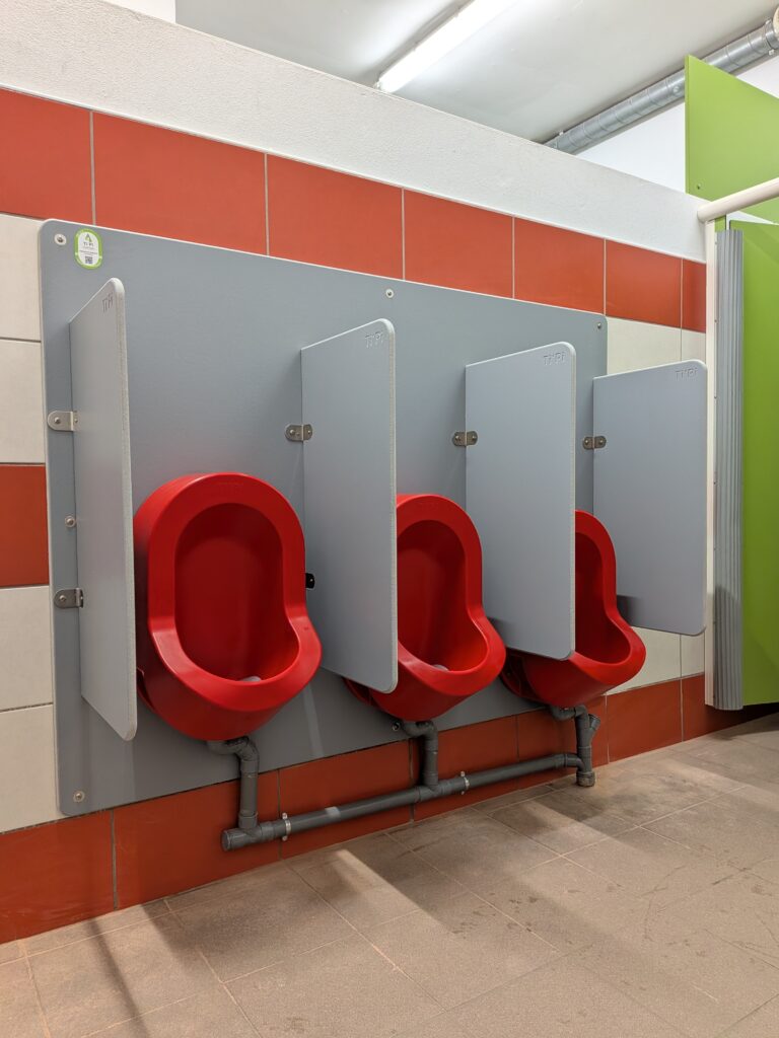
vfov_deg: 71.6
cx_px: 390
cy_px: 519
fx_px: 720
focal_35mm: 24
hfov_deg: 56.8
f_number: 1.7
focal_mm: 4.53
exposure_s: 1/25
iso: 55
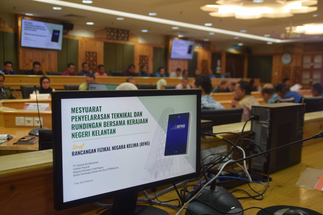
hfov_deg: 51.3
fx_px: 337
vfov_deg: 35.5
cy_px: 108
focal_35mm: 38
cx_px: 162
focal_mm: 25
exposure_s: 1/80
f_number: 4.5
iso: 400
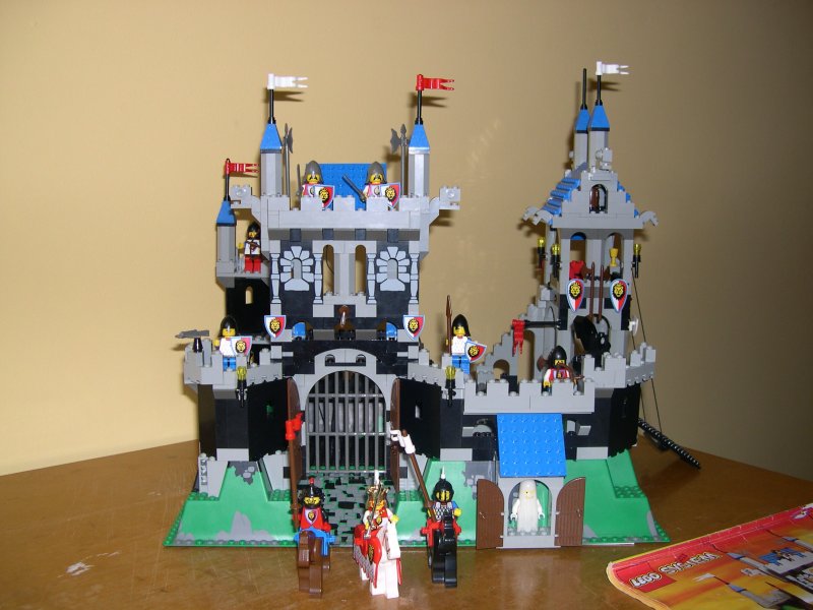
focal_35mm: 38
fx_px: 892
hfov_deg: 49.0
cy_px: 305
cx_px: 406
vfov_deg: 37.7
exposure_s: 1/60
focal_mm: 8
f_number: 2.8
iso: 100
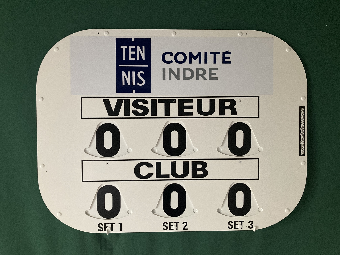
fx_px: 275
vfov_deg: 49.7
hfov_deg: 63.4
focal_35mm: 28
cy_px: 128
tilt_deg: -4.2
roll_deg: -0.7
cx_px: 170
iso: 640
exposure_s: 1/30
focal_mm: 3.99
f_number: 1.8
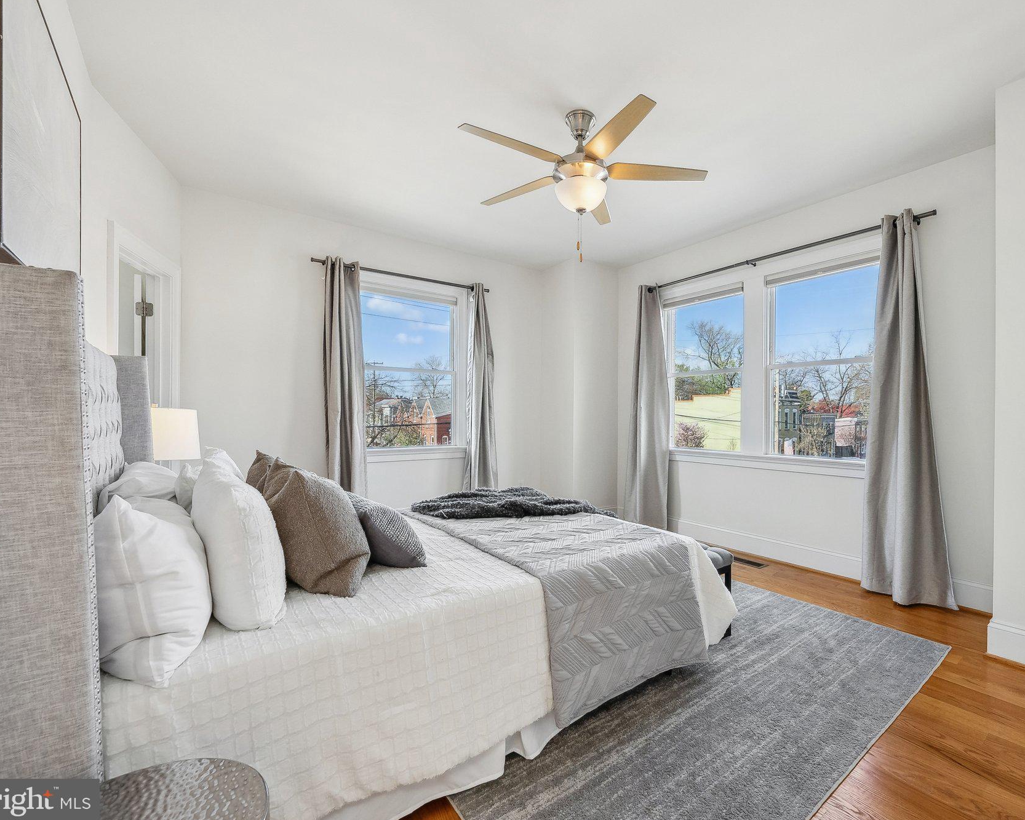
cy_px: 403
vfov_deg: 84.0
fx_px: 455
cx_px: 593
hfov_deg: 96.0
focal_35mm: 15
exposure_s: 1/160
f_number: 7.1
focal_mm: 13
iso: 640
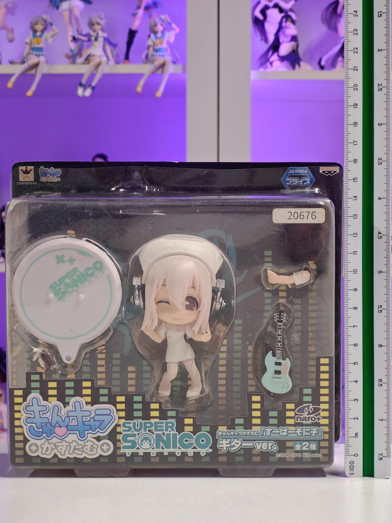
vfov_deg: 24.4
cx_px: 196
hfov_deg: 18.4
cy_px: 262
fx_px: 1208
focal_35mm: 80
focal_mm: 7.48
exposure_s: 1/16.8
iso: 400
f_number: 2.4
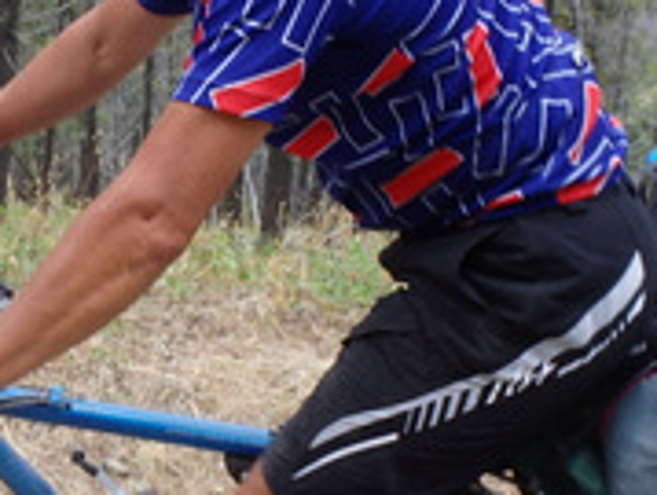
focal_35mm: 78
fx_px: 1483
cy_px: 112
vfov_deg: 18.8
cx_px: 70
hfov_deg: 24.3
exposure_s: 1/60
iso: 125
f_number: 3.9
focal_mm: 5
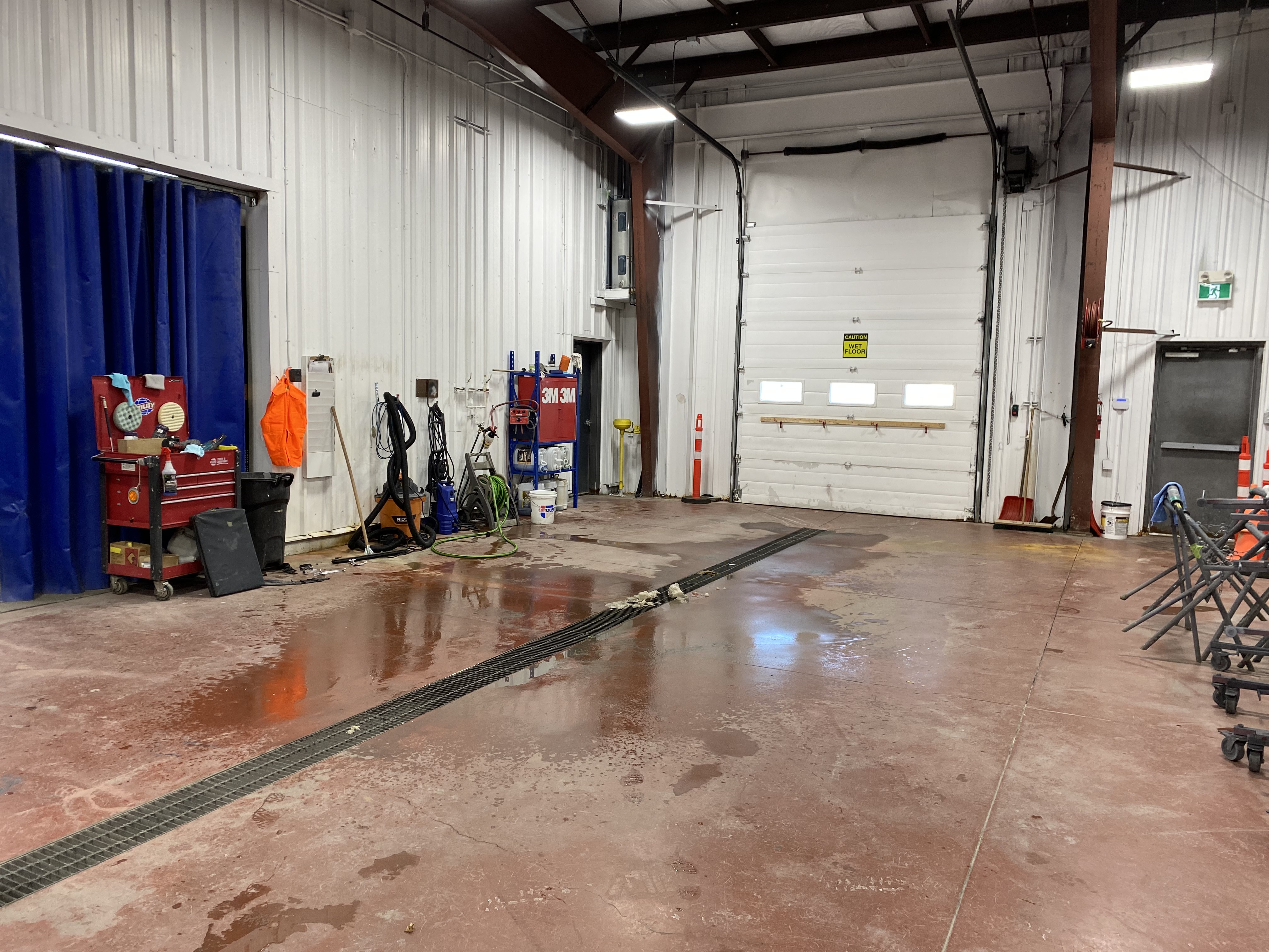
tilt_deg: -6.1
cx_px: 634
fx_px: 953
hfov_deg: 67.3
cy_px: 476
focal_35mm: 26
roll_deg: -0.8
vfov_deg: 53.1
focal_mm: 4.25
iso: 100
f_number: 1.8
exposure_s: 1/120
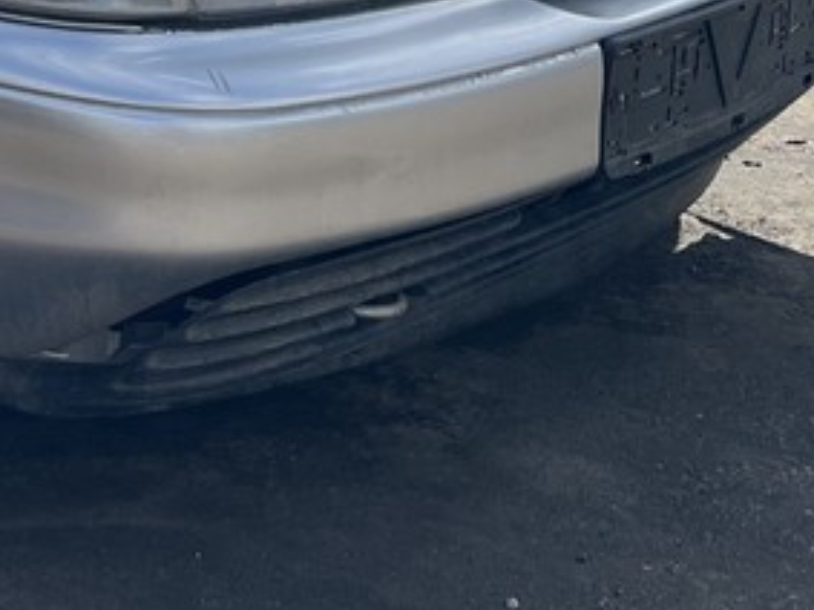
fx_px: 2209
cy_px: -345
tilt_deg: -5.4
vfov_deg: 14.5
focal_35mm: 94
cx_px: -230
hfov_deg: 19.3
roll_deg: -1.0
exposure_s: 1/3257
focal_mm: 5.7
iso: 50
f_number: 1.5
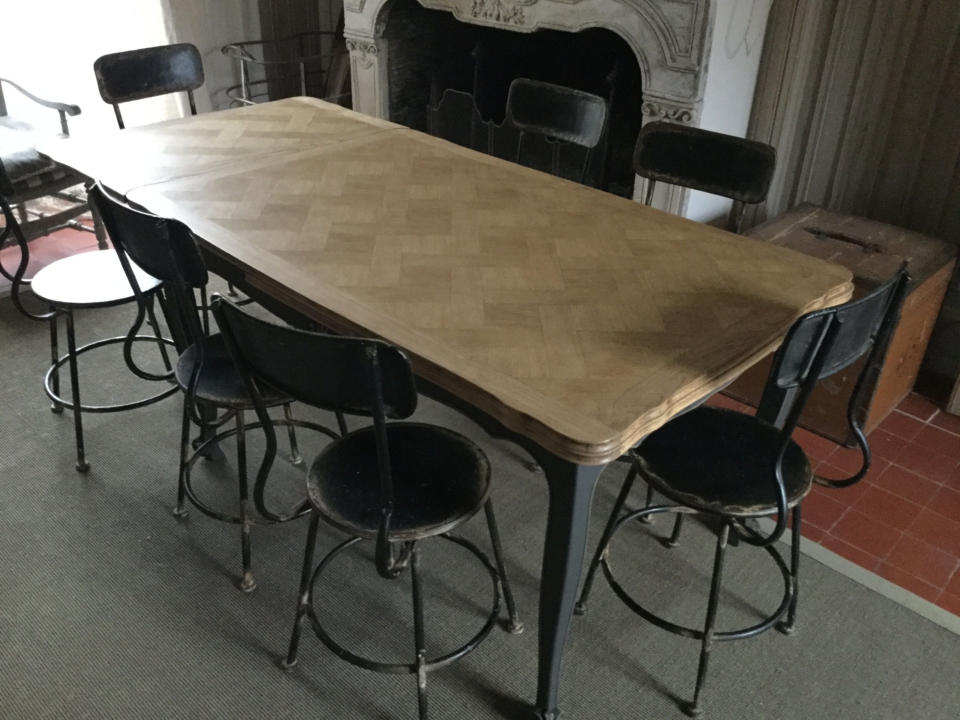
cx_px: 480
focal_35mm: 31
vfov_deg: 45.4
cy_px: 360
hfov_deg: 58.4
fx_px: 860
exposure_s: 1/17
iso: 500
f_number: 2.4
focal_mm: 3.3
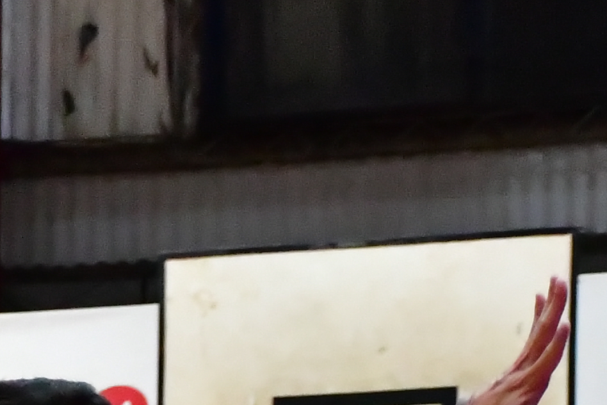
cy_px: 1044
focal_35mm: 408
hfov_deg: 5.1
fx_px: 6881
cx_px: 404
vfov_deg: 3.3
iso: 5600
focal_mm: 52
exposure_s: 1/800
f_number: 5
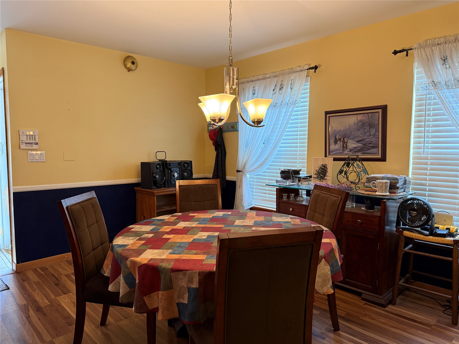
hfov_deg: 71.6
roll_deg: +0.0
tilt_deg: -4.1
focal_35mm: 24
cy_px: 172
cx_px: 230
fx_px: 318
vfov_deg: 56.8
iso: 320
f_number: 1.78
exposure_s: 1/60
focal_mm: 6.76
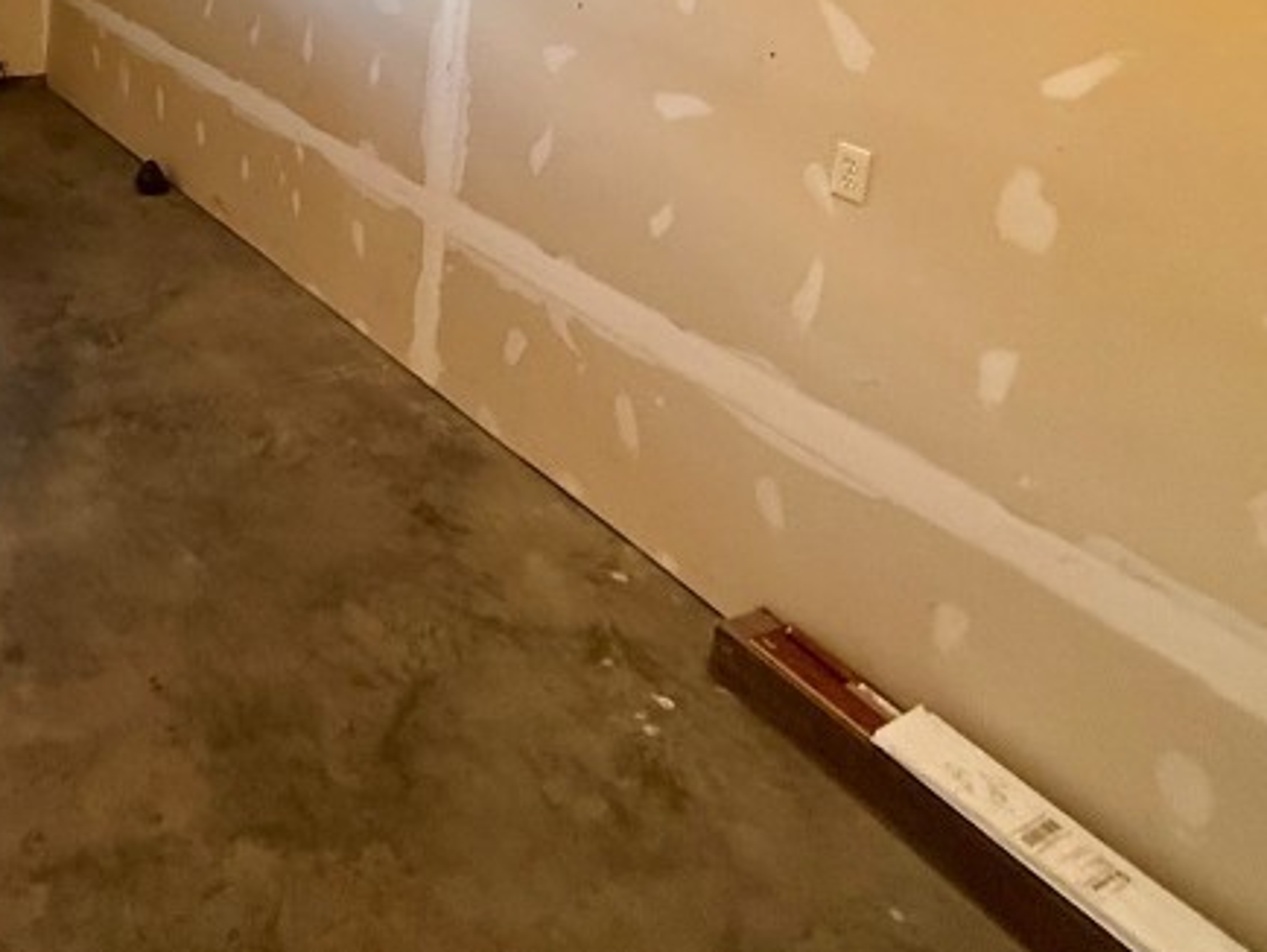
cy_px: -32
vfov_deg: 37.6
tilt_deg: -11.1
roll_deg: -1.9
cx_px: 99
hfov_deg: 48.7
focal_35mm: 33
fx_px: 1209
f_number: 2.2
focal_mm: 2.22
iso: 400
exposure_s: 1/60
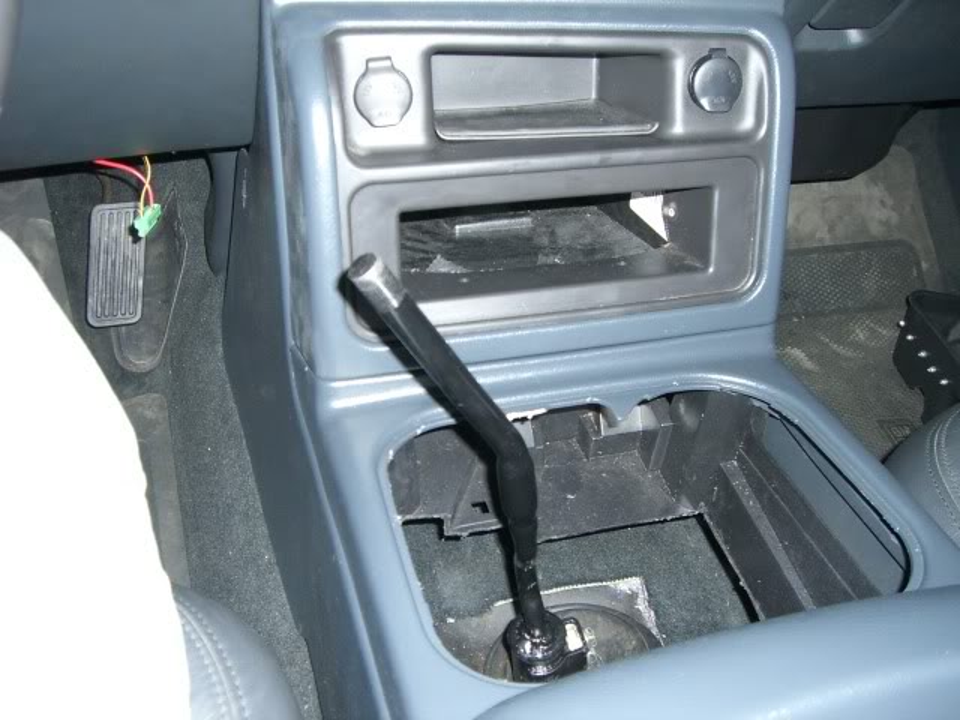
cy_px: 360
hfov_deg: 49.0
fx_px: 1054
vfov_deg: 37.7
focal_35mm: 38
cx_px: 480
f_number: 2.7
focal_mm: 6.2
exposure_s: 1/60
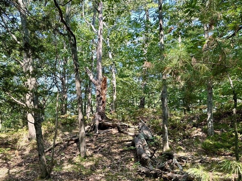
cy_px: 115
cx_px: 77
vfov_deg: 42.6
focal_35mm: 33
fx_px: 231
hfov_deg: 54.0
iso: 80
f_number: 1.78
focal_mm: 6.86
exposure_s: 1/286
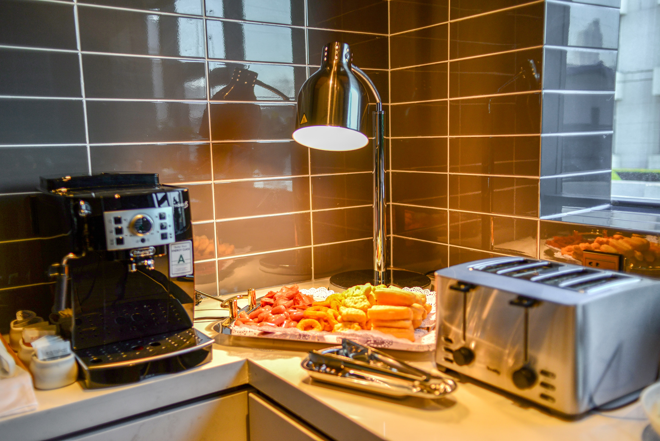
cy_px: 220
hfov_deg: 54.4
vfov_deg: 37.9
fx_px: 642
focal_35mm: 35
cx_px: 330
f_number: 2
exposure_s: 1/800
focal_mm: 35
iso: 250
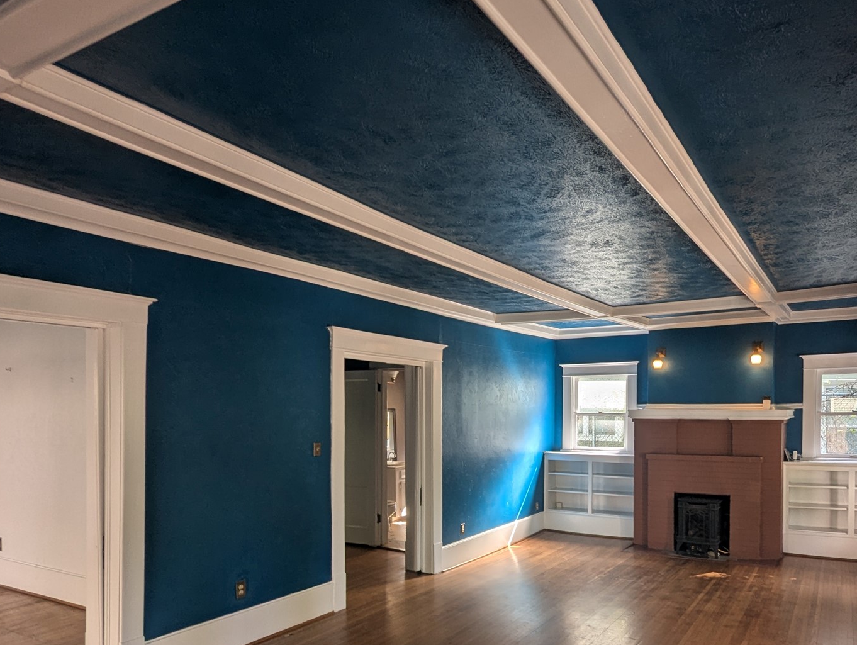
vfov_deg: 55.9
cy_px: 421
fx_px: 595
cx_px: 523
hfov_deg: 70.6
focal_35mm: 24
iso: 42
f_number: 2.2
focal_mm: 2.35
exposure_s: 1/111
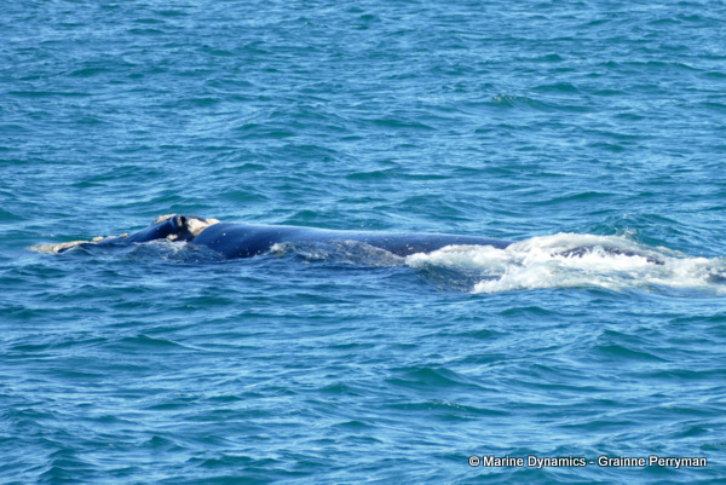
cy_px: 242
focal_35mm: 365
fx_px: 7366
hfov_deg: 5.6
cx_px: 363
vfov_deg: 3.8
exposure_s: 1/640
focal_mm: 133.12
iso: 125
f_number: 4
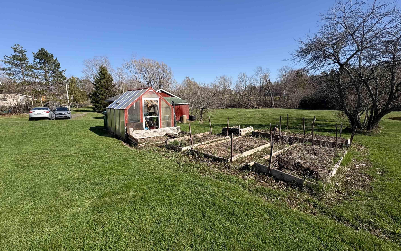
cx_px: 186
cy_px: 117
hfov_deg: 97.7
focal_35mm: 16
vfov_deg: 71.2
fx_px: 175
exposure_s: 1/1370
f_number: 2.2
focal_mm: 2.22
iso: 50
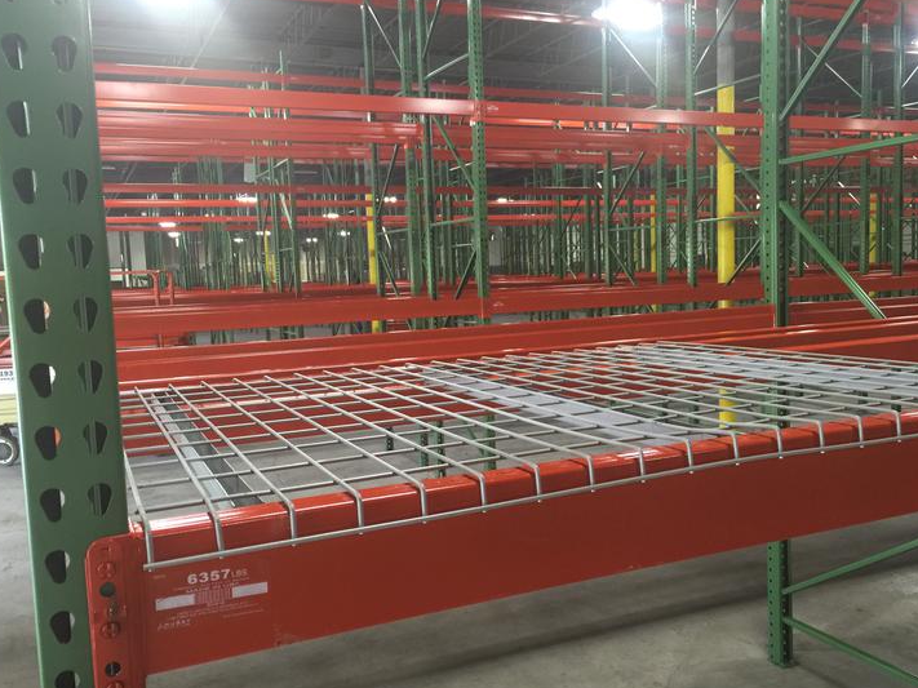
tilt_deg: -6.0
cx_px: 467
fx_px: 848
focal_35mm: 32
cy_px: 363
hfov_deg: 56.8
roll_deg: +0.6
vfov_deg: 44.1
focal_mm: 4.15
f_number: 2.2
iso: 80
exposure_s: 1/15
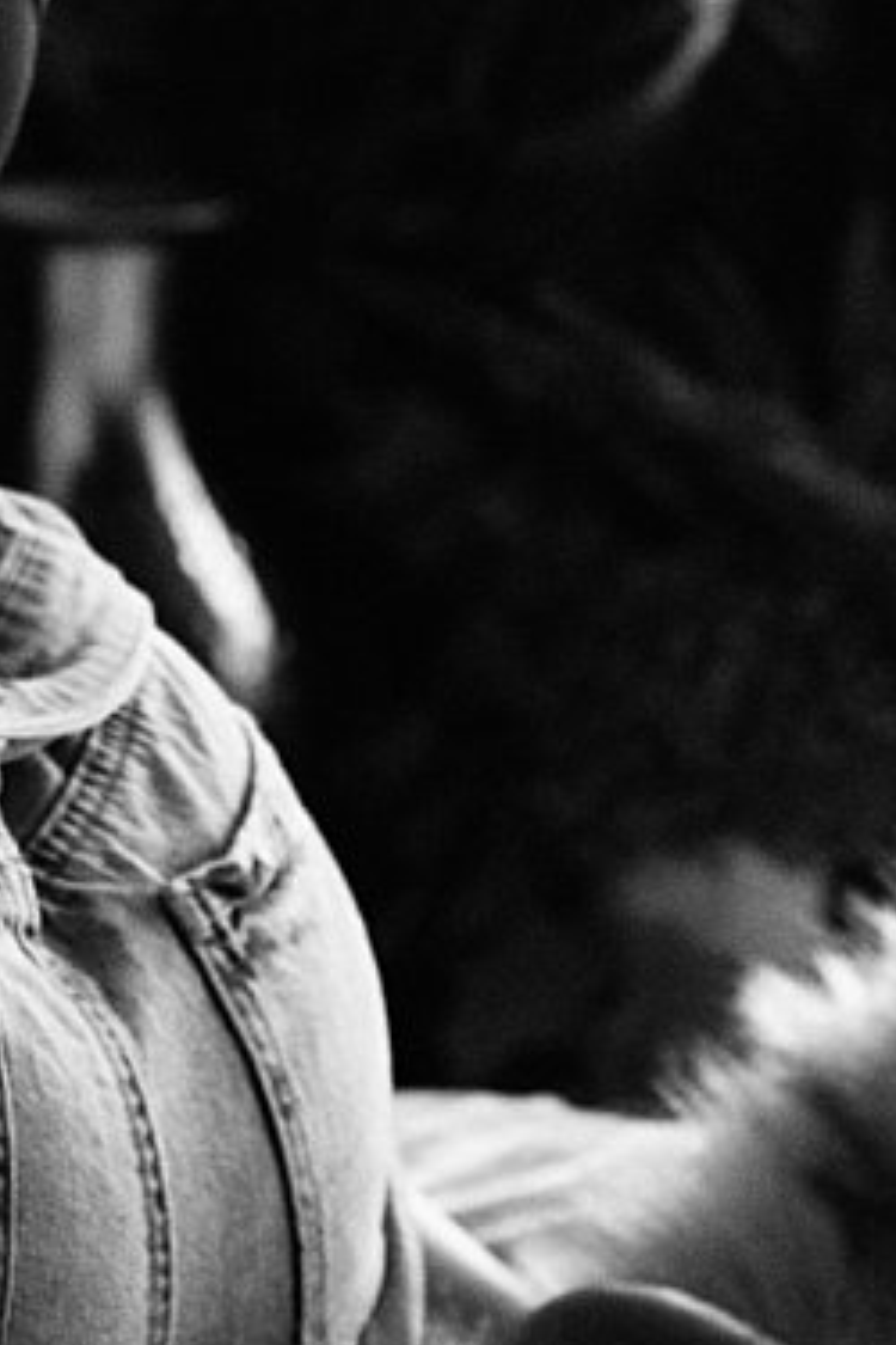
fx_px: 10191
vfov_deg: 7.4
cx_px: 530
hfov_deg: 5.0
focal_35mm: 273
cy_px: -597
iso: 800
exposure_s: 1/125
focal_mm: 50
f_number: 2.8
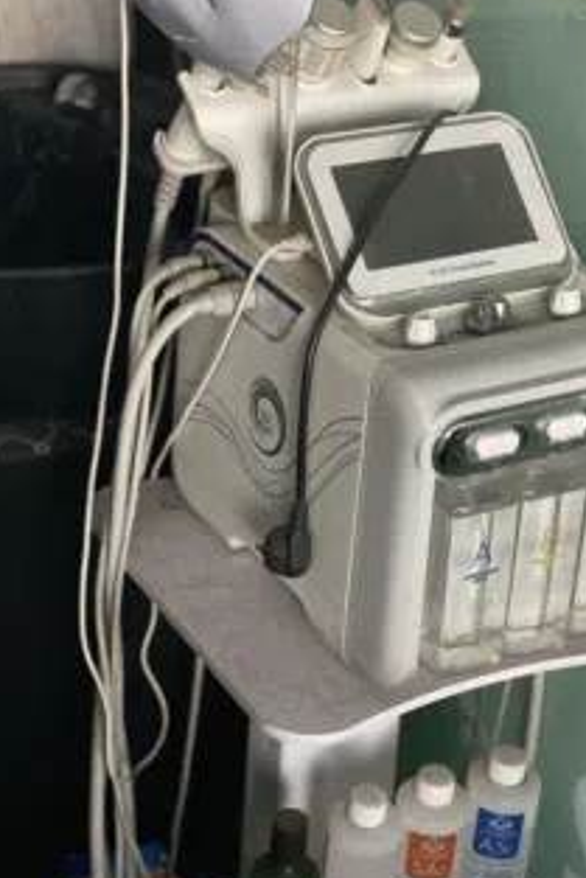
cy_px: 356
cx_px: 407
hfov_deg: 16.0
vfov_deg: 23.9
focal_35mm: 85
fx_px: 2073
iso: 400
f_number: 2.2
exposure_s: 1/17
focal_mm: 7.5
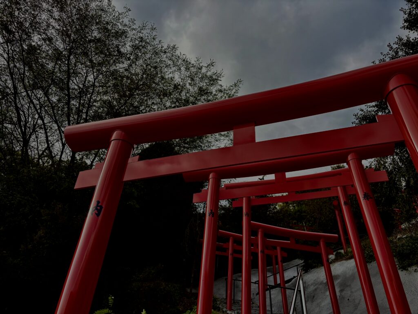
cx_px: 209
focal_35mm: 26
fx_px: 314
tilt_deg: +36.0
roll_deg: -2.8
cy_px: 157
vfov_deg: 53.1
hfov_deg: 67.3
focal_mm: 5.96
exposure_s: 1/1848
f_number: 1.6
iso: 50
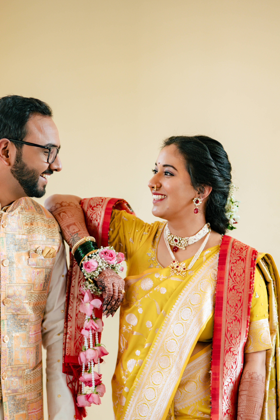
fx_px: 1528
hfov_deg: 10.5
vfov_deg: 15.6
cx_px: 91
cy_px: 310
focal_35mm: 131
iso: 250
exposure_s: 1/500
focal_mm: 85
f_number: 1.6
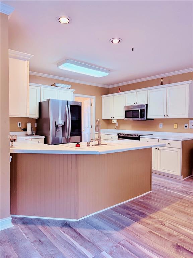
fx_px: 178
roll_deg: -1.1
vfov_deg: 71.6
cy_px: 129
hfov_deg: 56.8
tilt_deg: -2.0
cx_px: 96
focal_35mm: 24
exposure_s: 1/120
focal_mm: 6.76
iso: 200
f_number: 1.78
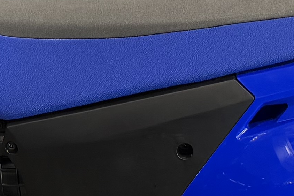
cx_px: -21
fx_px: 1380
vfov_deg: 8.1
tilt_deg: -18.7
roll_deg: +0.4
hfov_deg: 12.0
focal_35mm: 169
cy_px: 202
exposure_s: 1/60
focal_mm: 6.76
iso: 160
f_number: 1.78
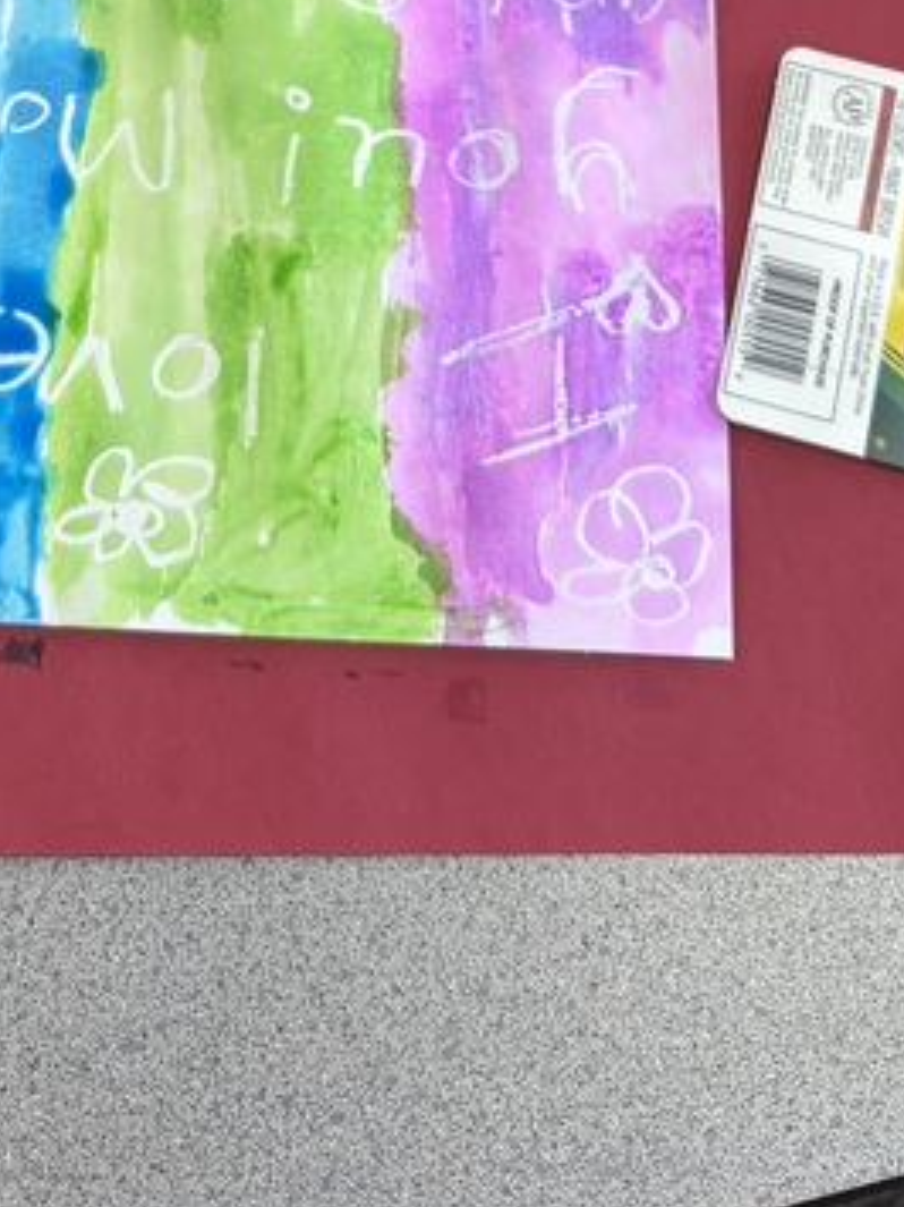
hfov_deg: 19.6
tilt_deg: -61.8
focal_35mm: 75
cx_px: 313
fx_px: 2613
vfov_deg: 22.7
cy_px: -439
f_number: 1.6
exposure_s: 1/60
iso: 100
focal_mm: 5.96
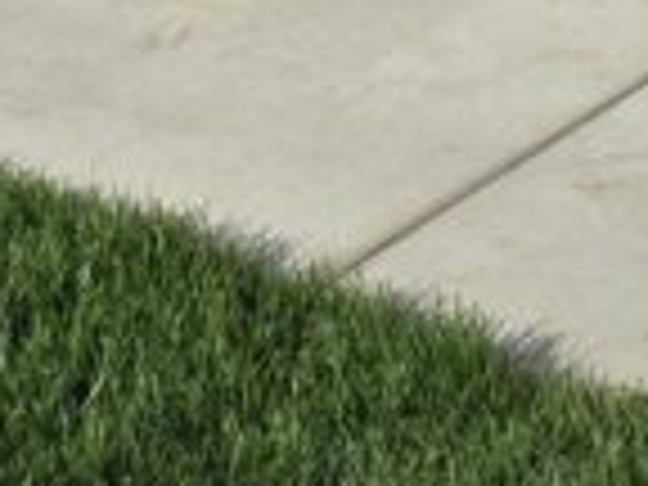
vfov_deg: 8.0
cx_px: -40
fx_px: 3070
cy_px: -886
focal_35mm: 164
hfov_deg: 11.9
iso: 12
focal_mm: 6.3
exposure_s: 1/1318
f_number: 1.7
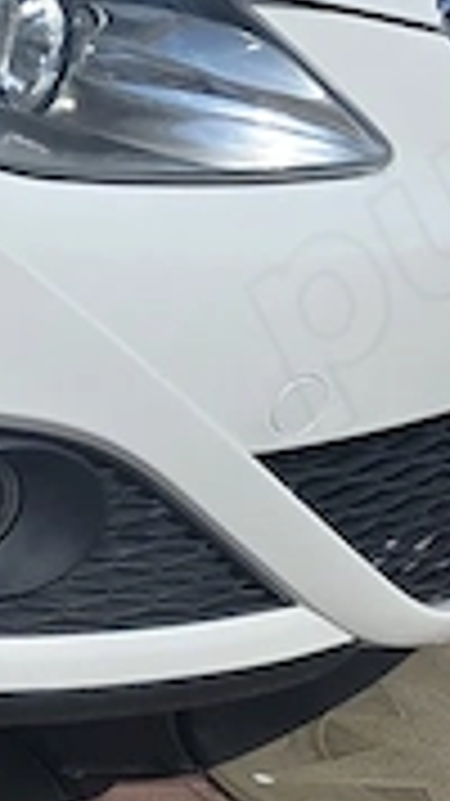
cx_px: -855
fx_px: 2994
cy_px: 99
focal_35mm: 141
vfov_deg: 15.1
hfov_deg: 7.6
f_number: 1.7
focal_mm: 6.3
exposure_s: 1/4539
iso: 80
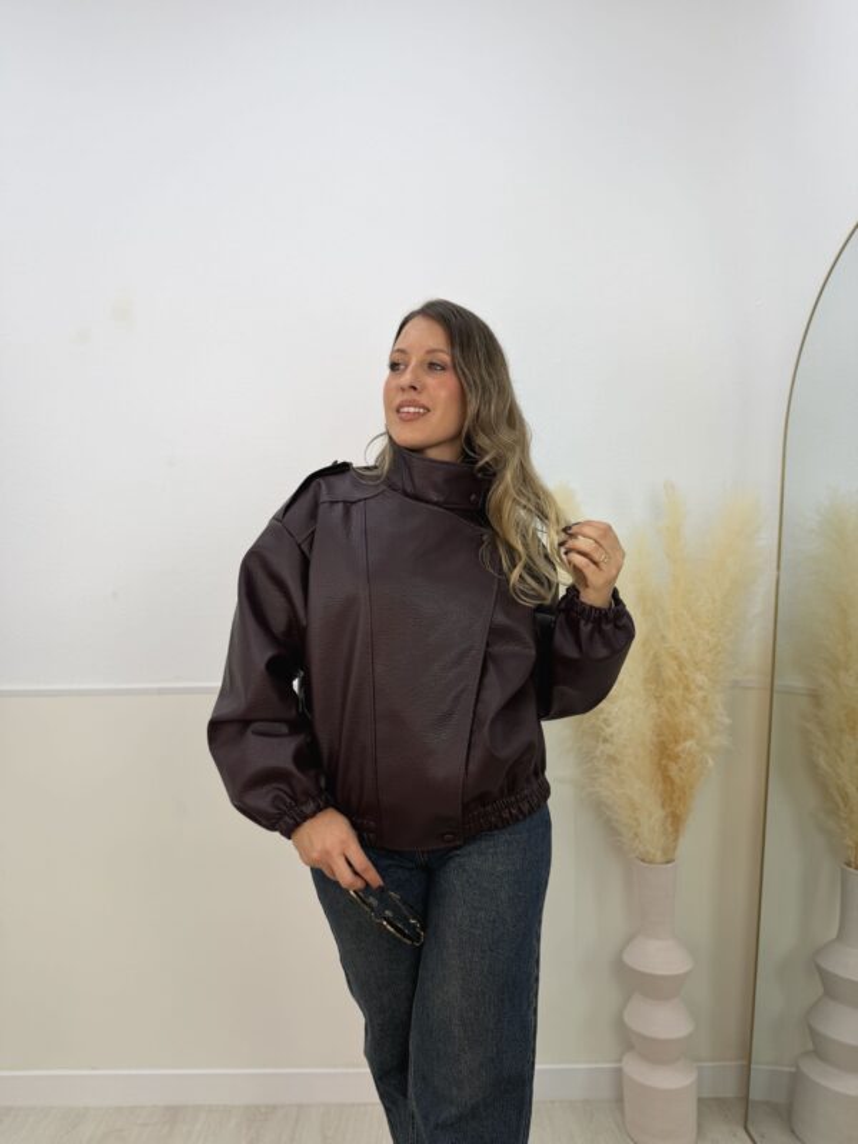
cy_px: 572
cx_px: 429
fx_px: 793
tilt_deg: +0.3
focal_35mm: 24
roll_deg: +0.6
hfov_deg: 56.8
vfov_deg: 71.6
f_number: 1.78
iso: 80
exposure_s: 1/265
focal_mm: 6.76
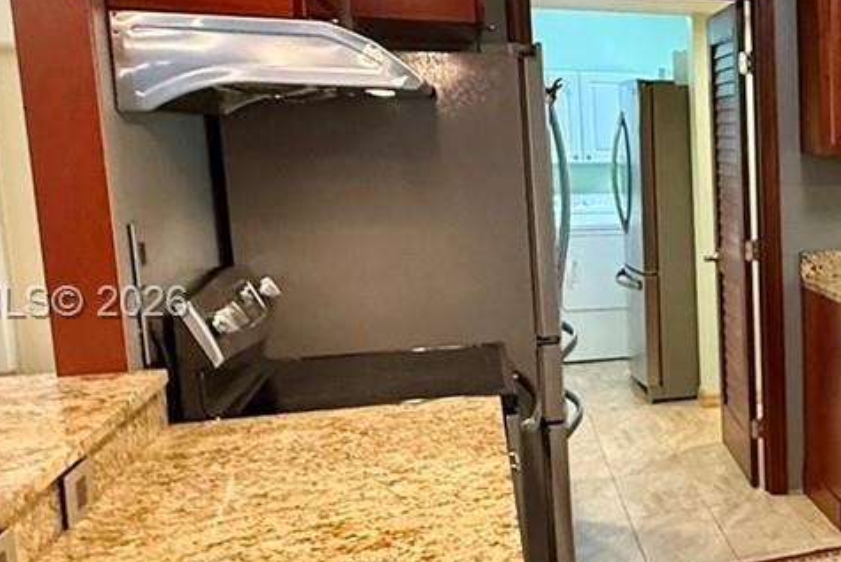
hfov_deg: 32.1
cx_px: 1053
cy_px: 305
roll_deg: -0.5
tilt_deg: -8.8
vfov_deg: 27.5
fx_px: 1145
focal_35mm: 49
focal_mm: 2.22
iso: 640
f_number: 2.2
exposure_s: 1/120
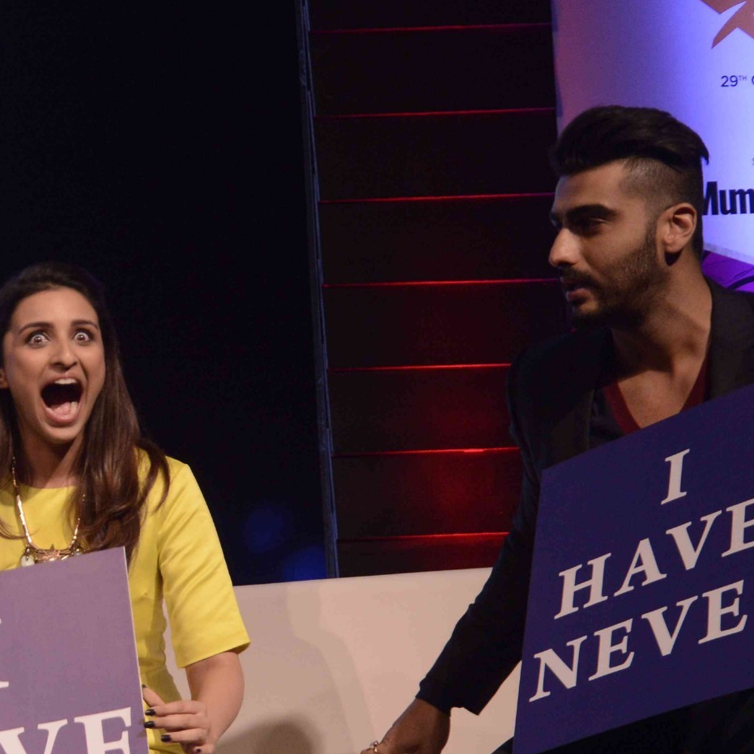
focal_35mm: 191
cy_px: 584
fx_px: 4707
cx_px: 12
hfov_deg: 9.1
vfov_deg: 9.1
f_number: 6.3
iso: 800
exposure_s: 1/200
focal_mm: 58
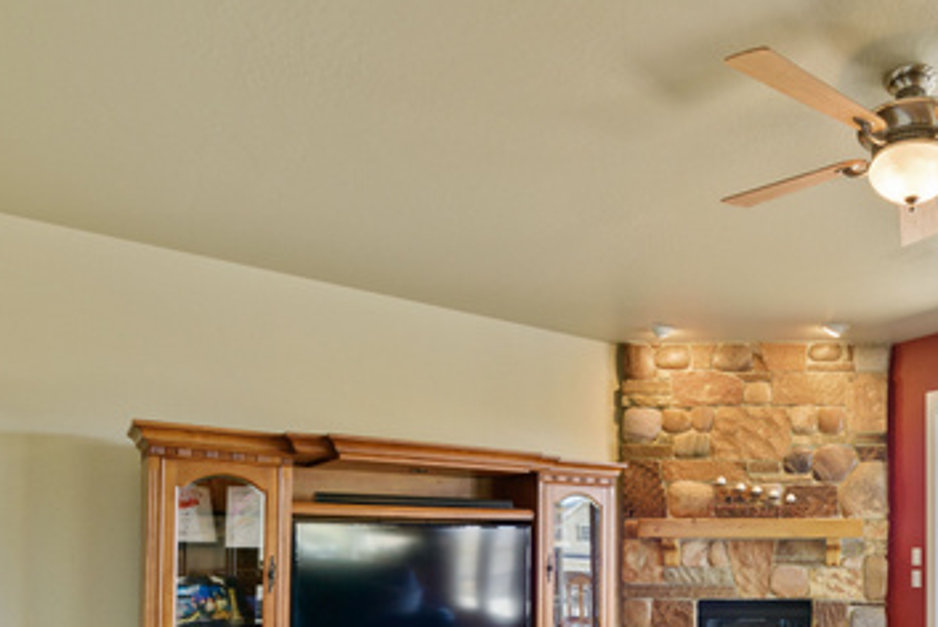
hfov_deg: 57.2
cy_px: 565
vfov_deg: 41.5
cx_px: 795
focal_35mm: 29
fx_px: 756
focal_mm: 16
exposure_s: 1/8
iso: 200
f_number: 9
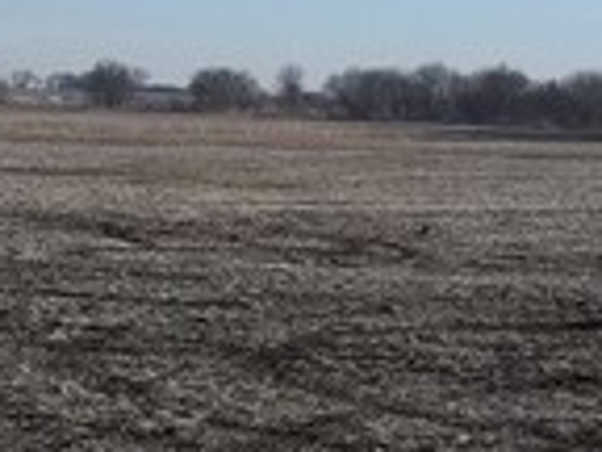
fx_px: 2852
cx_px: 276
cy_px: -59
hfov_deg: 12.0
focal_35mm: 164
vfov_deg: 9.0
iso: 80
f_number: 10.1
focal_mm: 6.6
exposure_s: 1/125
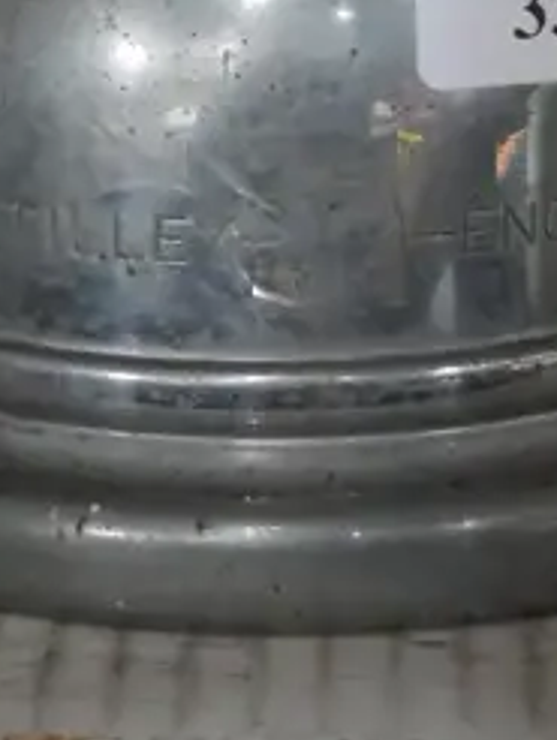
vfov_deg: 11.2
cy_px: -773
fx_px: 3384
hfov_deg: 9.4
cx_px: 387
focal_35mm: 158
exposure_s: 1/60
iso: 2500
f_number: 4.1
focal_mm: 19
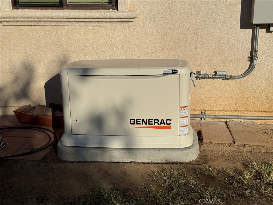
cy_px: 102
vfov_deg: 30.3
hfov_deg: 39.7
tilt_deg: -14.9
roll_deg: +0.0
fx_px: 379
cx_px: 136
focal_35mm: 48
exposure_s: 1/15385
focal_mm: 6.76
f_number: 1.78
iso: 64
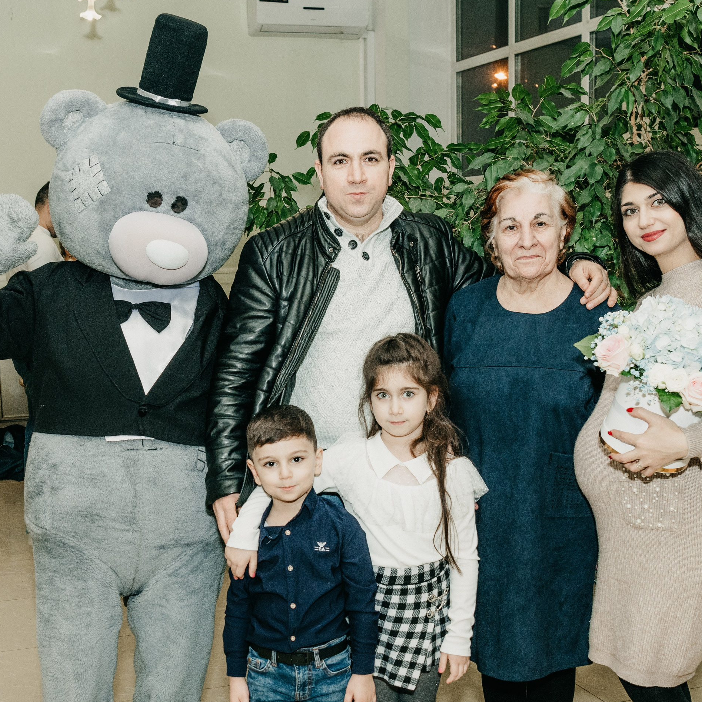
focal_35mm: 47
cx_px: 268
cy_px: 443
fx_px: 1078
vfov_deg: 35.8
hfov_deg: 35.9
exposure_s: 1/160
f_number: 5
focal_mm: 24
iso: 320
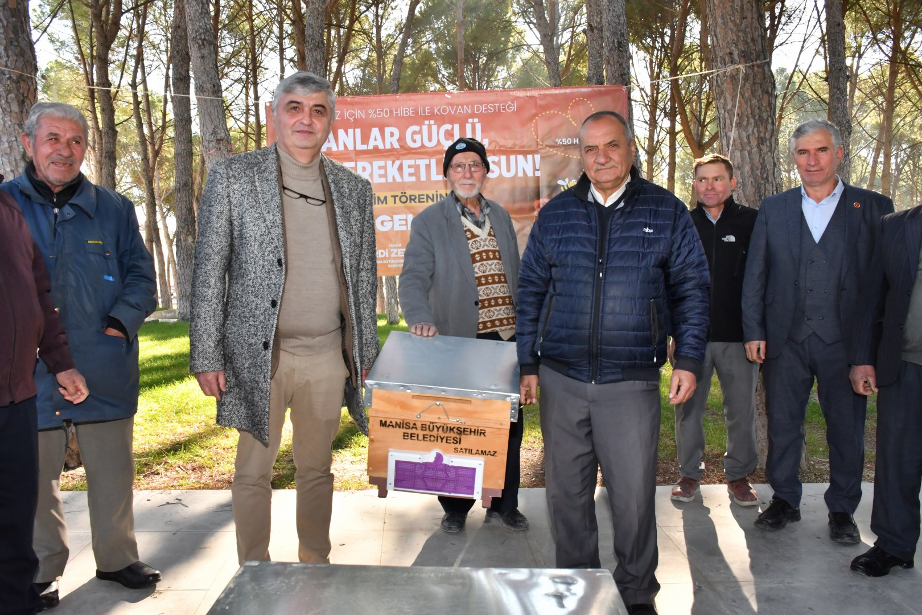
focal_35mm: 33
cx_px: 461
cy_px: 308
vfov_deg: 40.0
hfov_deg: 57.2
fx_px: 845
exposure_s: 1/200
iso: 1250
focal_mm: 22
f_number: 11
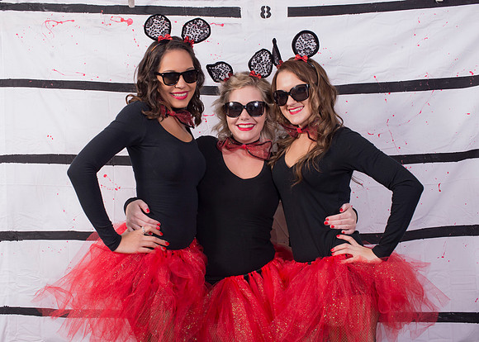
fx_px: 732
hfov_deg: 36.2
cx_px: 228
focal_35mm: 54
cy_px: 166
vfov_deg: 26.3
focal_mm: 50
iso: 640
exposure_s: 1/125
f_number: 9
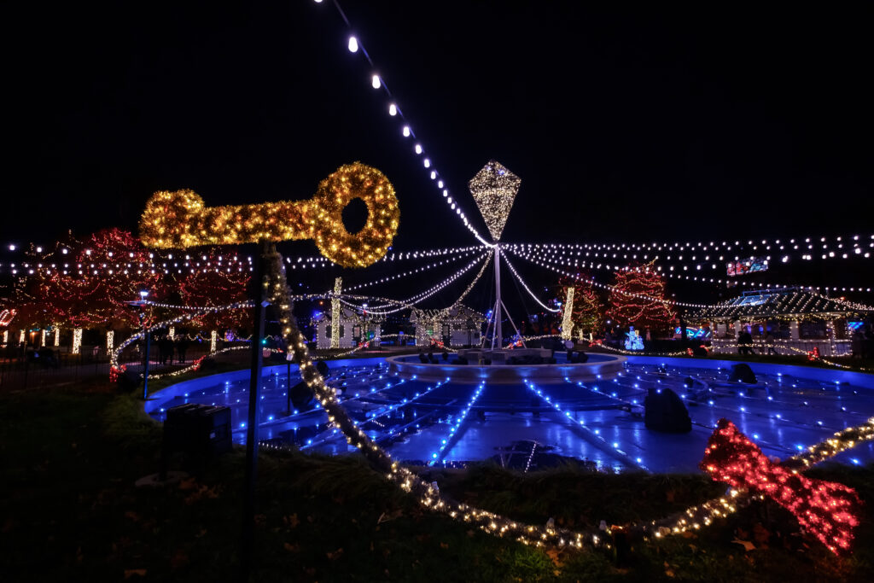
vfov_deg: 77.3
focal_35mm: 15
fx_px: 364
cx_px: 437
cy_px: 292
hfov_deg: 100.4
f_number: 4
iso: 2500
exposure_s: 1/30
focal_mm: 10
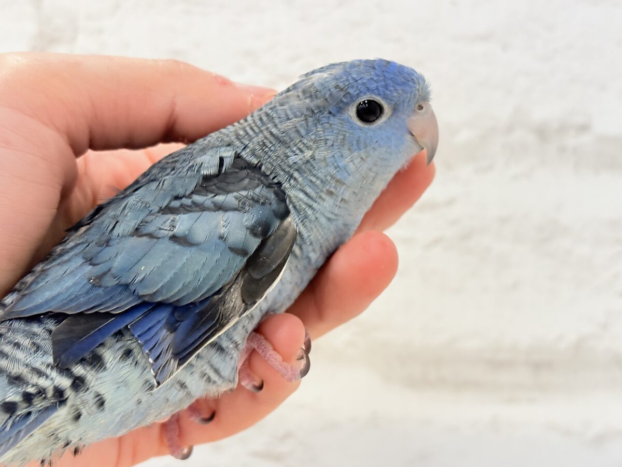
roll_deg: -0.4
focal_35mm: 52
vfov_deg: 28.0
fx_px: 934
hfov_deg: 36.8
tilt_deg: -4.6
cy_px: 234
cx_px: 311
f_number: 1.6
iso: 160
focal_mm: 5.96
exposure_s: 1/100
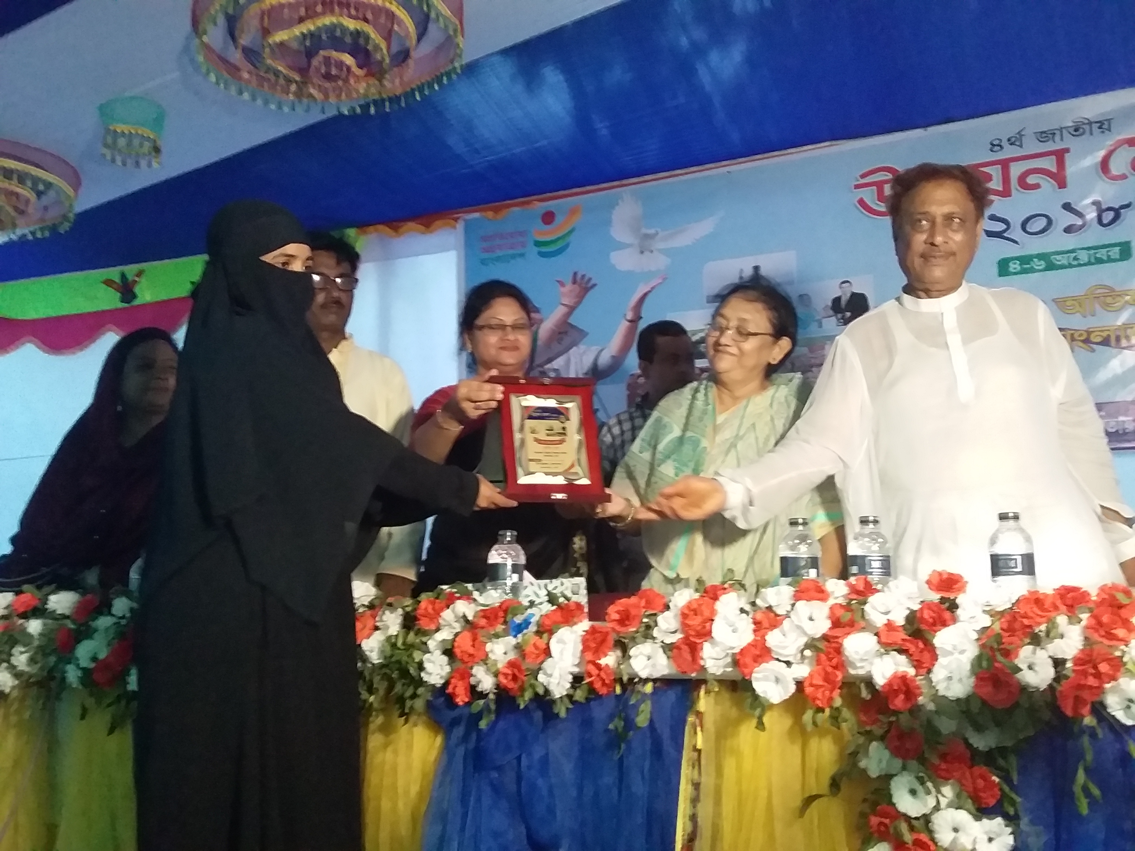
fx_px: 1016
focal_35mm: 31
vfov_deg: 45.4
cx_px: 568
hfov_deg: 58.4
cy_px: 426
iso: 250
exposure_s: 1/24
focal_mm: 3.3
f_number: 2.2
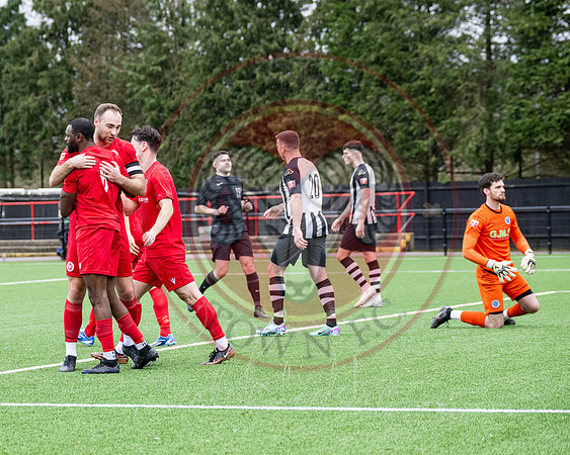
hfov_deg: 13.7
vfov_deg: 11.0
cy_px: 200
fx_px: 2357
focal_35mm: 140
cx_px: 138
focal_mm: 98
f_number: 4
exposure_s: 1/1000
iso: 800
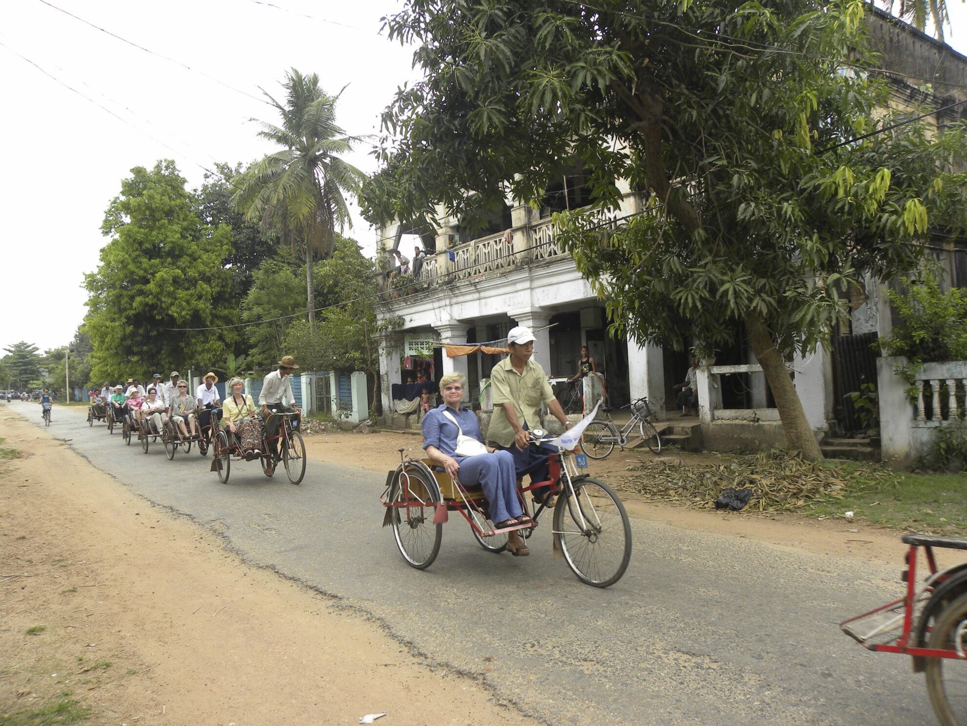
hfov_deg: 67.3
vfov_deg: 53.1
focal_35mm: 26
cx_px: 484
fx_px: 726
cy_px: 363
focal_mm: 4.6
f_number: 4
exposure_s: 1/133
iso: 64
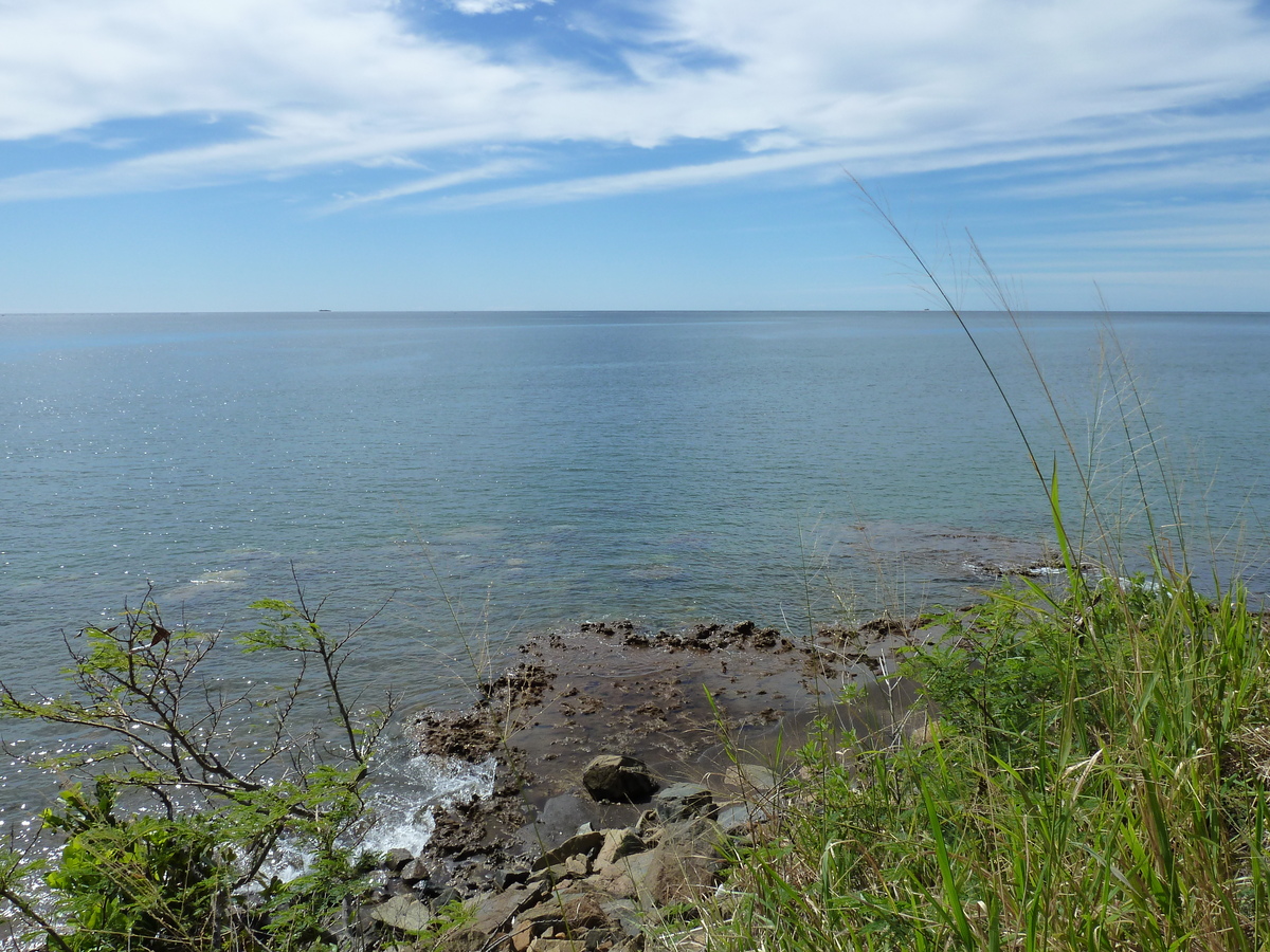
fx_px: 917
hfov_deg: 69.4
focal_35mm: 25
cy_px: 476
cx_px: 635
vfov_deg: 54.9
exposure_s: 1/500
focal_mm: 4.1
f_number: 5.6
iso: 125
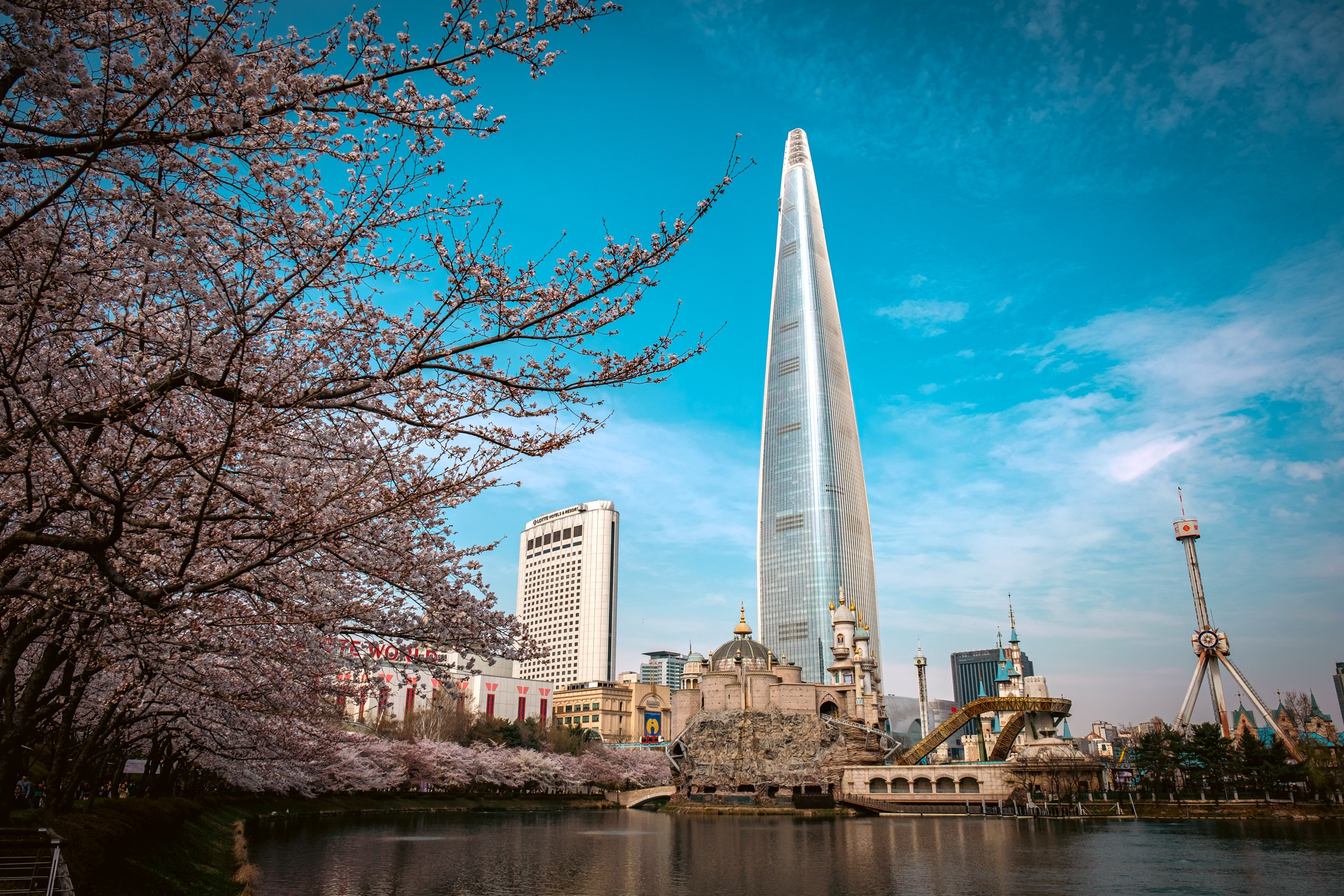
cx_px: 672
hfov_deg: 72.3
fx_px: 919
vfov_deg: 52.0
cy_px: 448
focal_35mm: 25
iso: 200
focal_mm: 16
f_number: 4
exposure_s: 1/2000
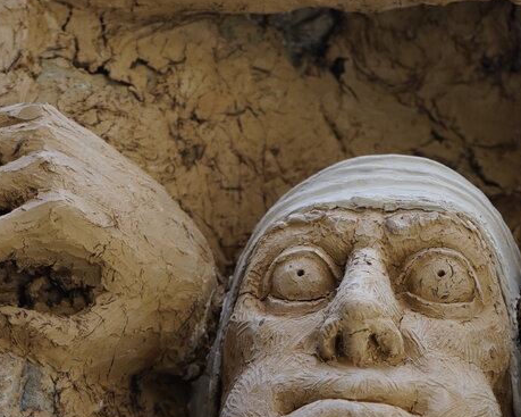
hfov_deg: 13.7
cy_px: 230
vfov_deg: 11.0
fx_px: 2158
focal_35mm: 140
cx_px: 365
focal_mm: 57
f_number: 5
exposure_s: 1/160
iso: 250
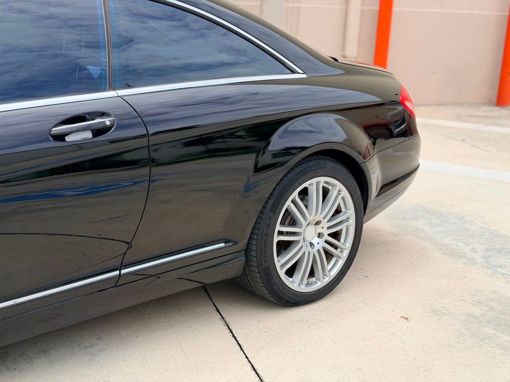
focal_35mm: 48
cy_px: 191
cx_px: 255
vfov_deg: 30.3
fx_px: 707
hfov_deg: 39.7
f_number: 1.78
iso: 64
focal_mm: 6.76
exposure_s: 1/2762
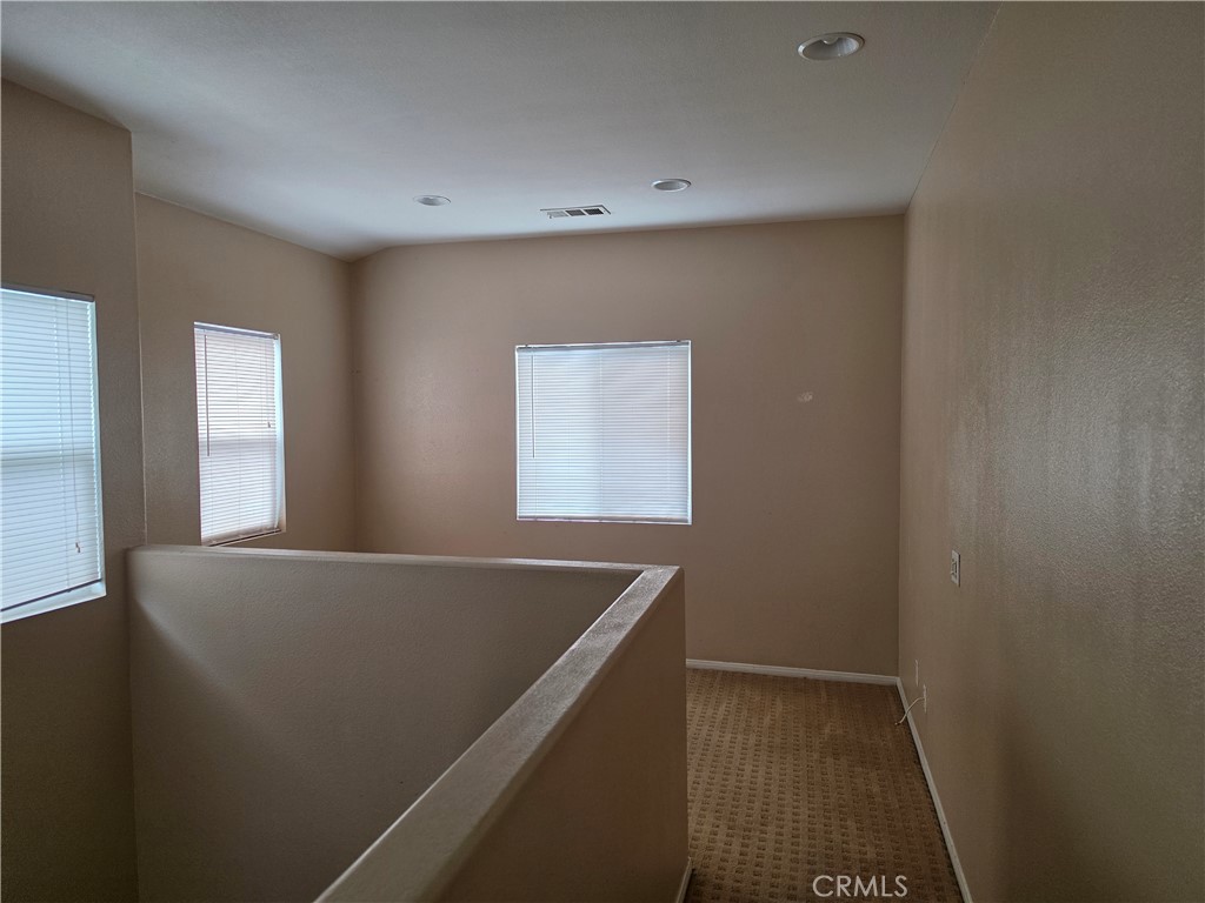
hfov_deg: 73.9
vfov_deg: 58.9
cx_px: 602
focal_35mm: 23
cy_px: 452
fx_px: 801
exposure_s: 1/180
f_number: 1.4
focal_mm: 6.5
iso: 125
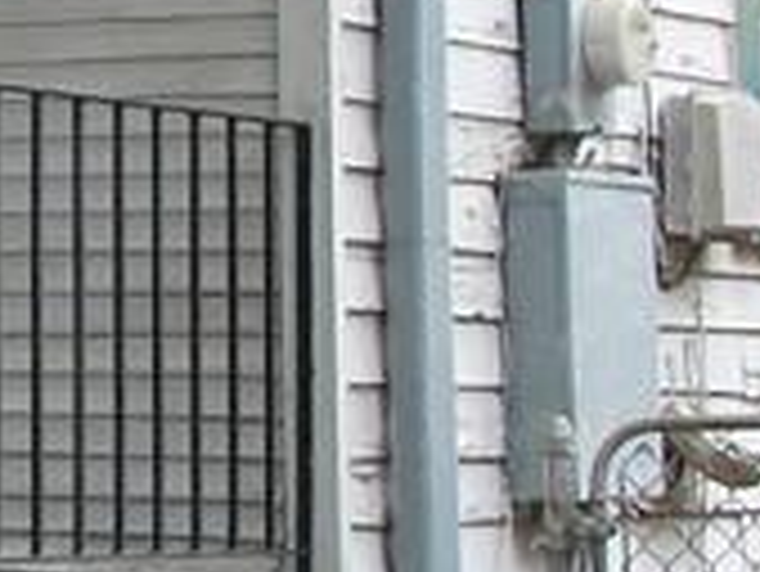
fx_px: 4262
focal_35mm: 194
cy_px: -135
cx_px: -693
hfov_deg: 9.6
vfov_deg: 7.6
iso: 80
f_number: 2.9
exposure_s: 1/160
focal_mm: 5.7
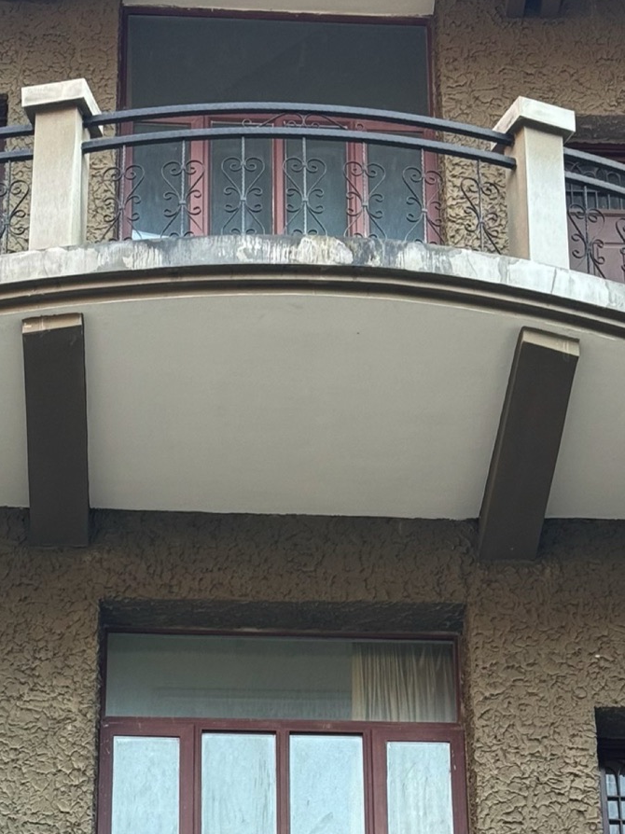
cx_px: 356
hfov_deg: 13.5
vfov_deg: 17.7
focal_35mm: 110
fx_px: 2649
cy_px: 677
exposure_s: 1/121
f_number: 1.78
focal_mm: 6.76
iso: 64
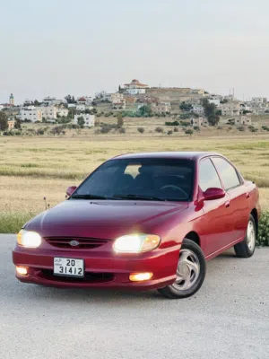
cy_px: 180
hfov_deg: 22.9
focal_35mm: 64
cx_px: 134
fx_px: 663
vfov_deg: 30.3
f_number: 2.2
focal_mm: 7.5
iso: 250
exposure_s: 1/105
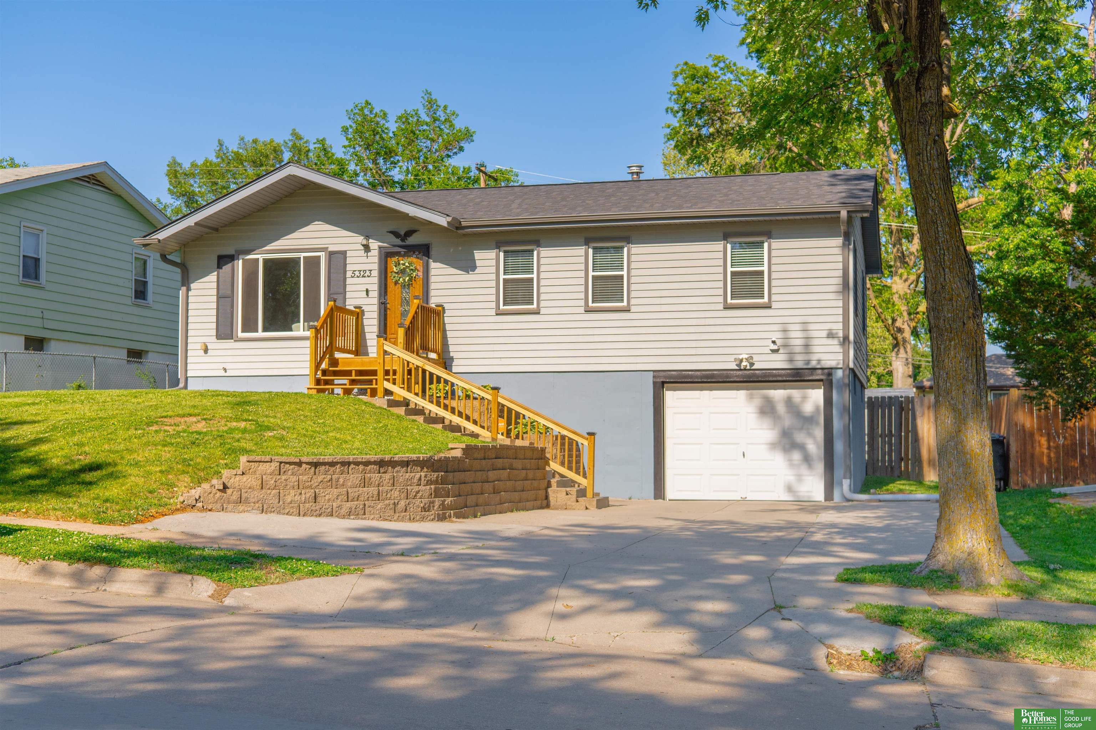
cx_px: 548
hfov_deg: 43.6
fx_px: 1370
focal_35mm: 45
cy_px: 365
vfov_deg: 29.9
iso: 100
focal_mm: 30
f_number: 5
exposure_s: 1/640
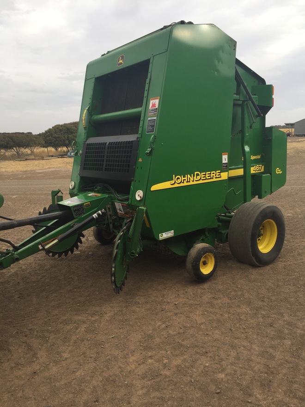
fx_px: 341
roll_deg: +1.1
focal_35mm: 29
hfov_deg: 48.2
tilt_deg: -10.2
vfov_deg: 61.7
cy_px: 204
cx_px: 152
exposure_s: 1/380
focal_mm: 4.15
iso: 32
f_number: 2.2
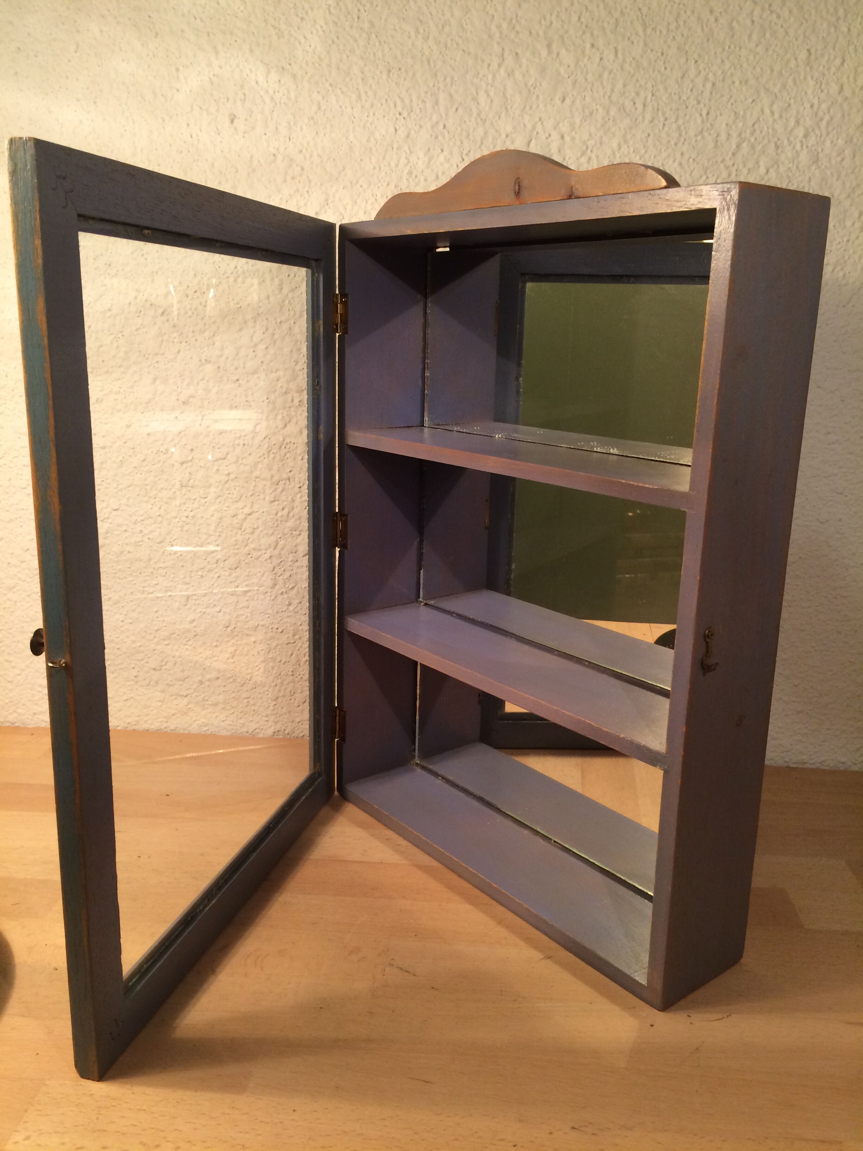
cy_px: 576
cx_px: 432
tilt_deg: -14.7
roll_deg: -0.4
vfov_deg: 61.7
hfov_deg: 48.2
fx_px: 964
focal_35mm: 29
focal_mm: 4.15
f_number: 2.2
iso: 64
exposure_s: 1/33
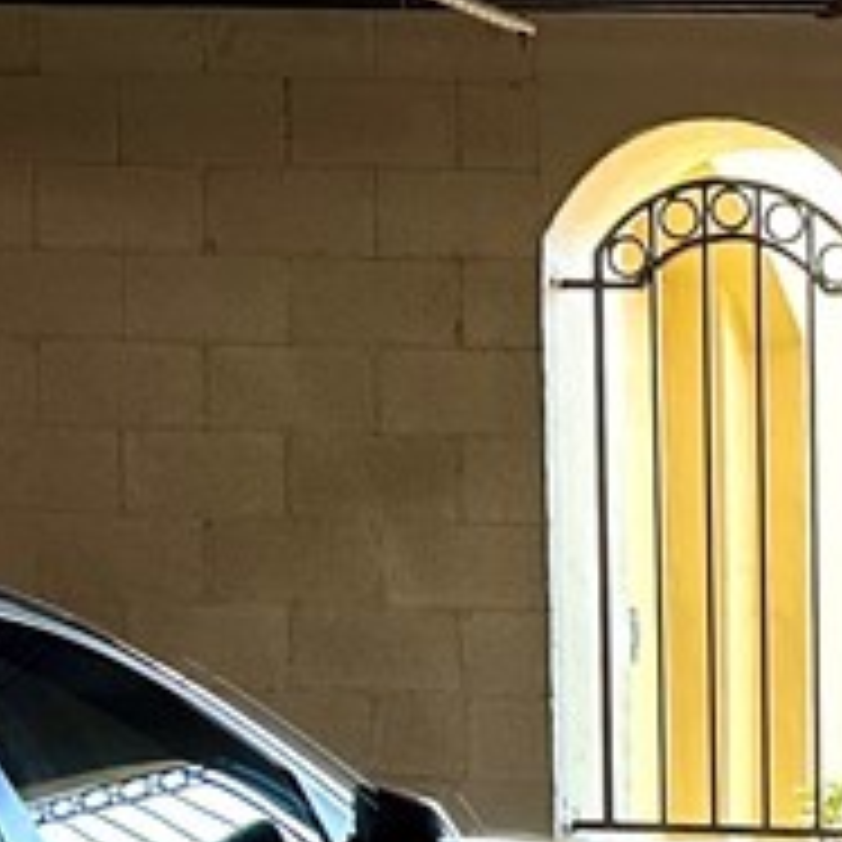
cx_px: 1698
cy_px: 977
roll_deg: -1.6
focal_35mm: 116
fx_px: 3192
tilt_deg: -5.8
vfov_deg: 14.6
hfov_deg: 13.0
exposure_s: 1/60
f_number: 1.78
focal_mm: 6.86
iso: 125
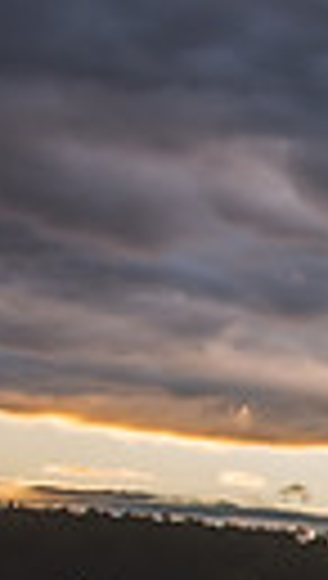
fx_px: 1739
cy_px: 609
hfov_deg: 8.1
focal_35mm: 113
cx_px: 1177
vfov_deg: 18.3
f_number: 2.8
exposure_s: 1/500
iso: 100
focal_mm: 24
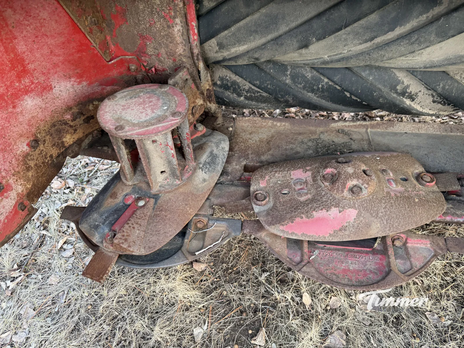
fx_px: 322
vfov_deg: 56.8
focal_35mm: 24
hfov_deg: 71.6
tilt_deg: -47.6
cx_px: 232
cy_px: 174
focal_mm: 6.76
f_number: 1.78
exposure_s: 1/99
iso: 200
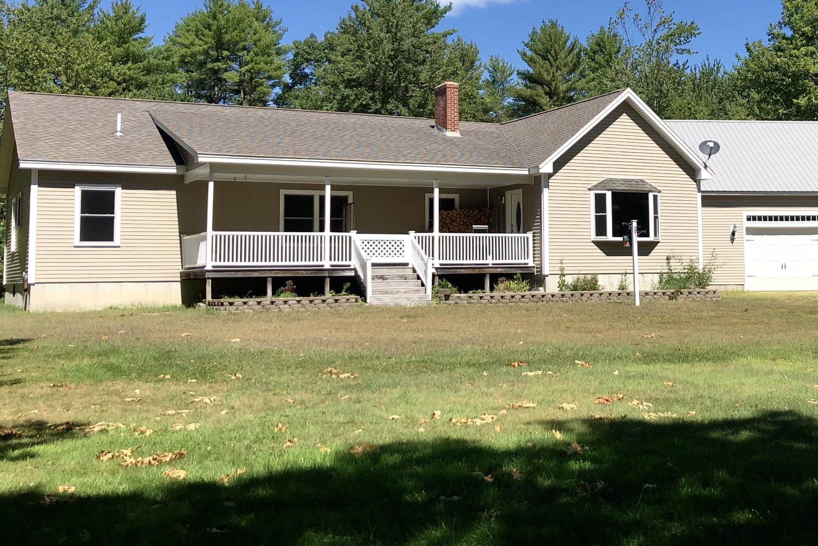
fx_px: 1113
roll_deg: +2.0
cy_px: 195
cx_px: 601
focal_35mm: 49
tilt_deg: +4.9
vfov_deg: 27.4
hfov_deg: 39.4
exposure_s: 1/1736
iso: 20
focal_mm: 3.99
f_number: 1.8
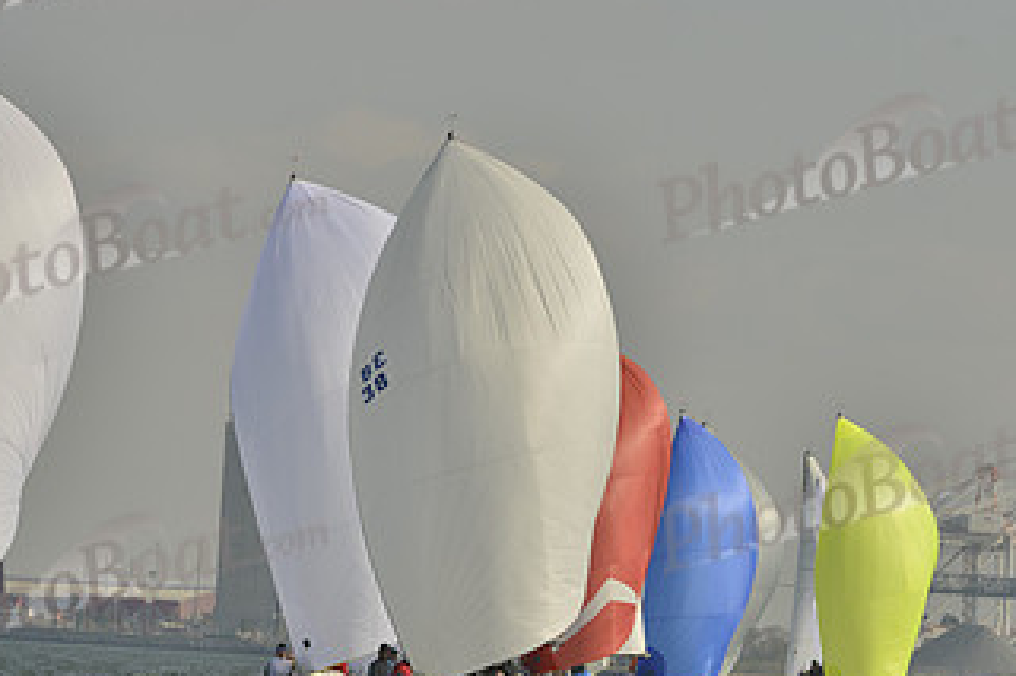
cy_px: 370
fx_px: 10239
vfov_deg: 3.8
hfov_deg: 5.7
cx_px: 495
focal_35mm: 363
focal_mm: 200
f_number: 9
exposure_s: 1/1250
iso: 280
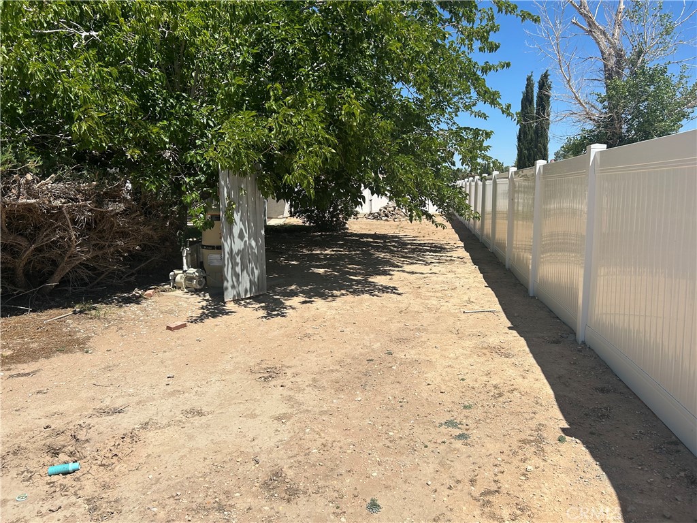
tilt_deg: -7.7
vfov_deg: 53.1
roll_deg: +1.7
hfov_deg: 67.3
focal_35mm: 26
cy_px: 262
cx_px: 348
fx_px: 524
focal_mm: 5.7
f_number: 1.5
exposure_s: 1/6211
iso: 50
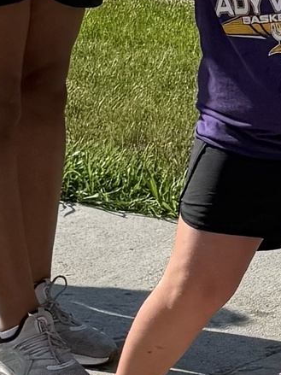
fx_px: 606
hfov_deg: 24.6
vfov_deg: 33.5
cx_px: 294
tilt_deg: -14.6
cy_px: 85
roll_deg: +1.9
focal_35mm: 56
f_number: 1.78
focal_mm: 6.76
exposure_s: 1/4167
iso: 80
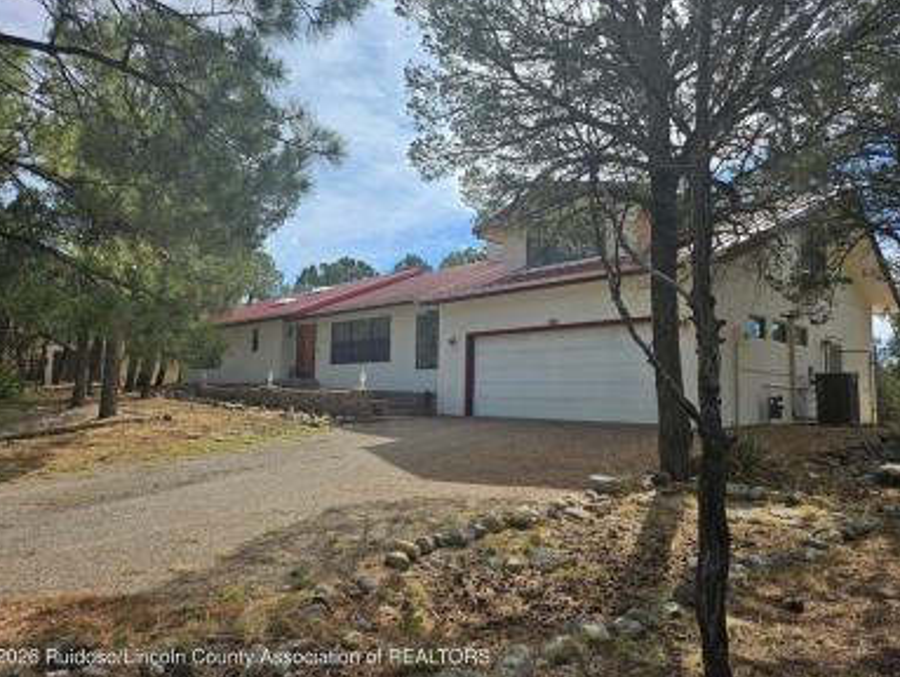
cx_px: 450
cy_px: 336
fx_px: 651
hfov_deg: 69.3
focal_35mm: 25
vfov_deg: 55.0
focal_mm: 5
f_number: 1.8
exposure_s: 1/3238
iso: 50
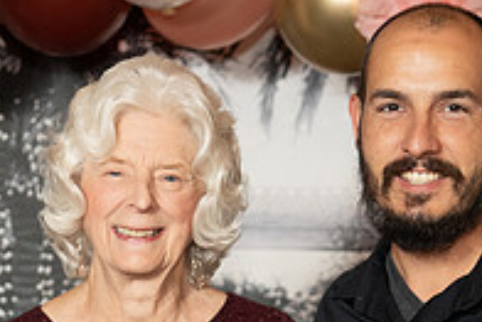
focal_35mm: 153
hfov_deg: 13.4
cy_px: 424
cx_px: 150
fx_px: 2050
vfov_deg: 8.8
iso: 1000
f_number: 2.8
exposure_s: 1/160
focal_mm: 51.7
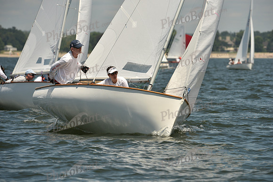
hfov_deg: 6.9
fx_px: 2275
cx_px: 136
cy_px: 91
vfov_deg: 4.6
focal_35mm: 300
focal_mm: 300
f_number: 7.1
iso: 250
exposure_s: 1/1250
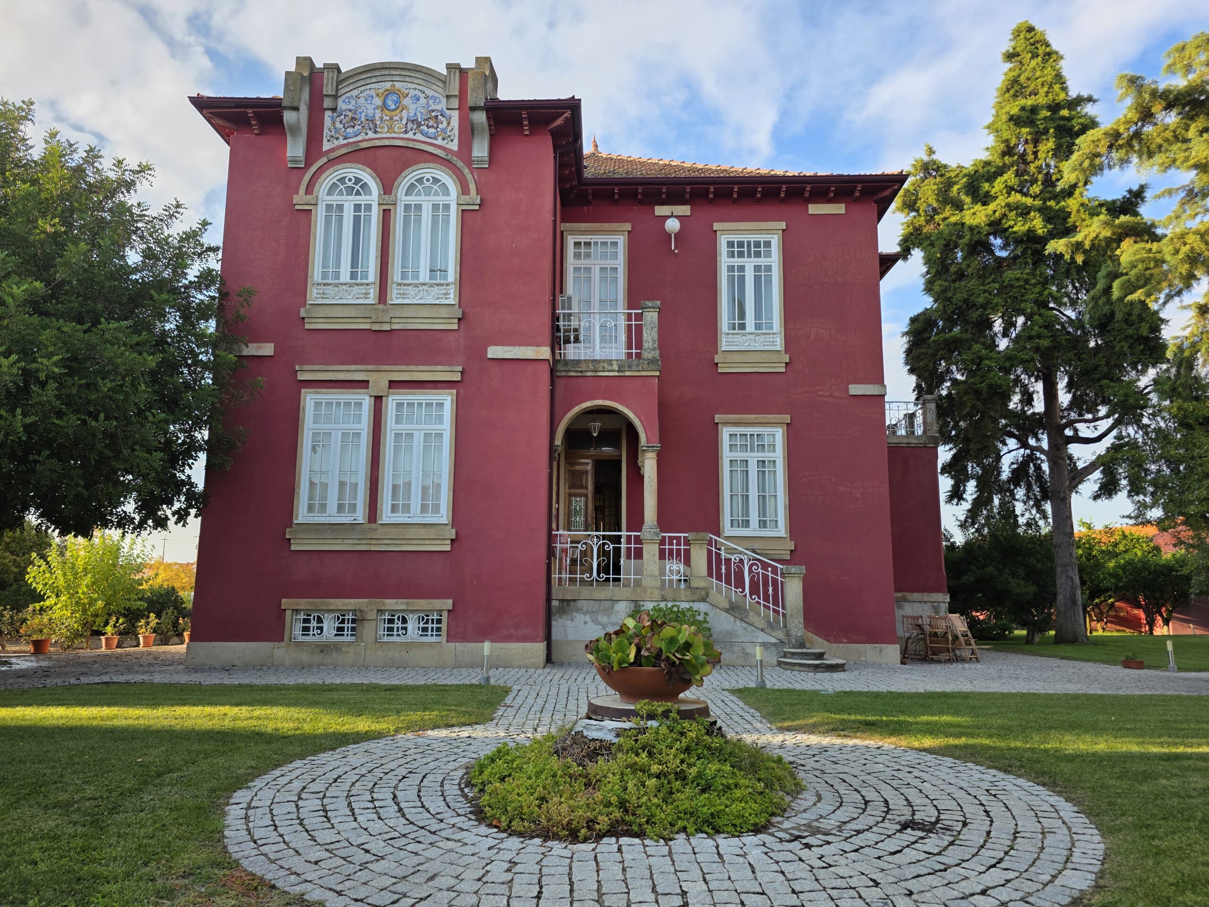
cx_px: 604
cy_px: 454
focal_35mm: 23
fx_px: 803
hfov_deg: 73.9
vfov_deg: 58.9
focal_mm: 6.3
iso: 80
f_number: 1.7
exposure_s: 1/1899
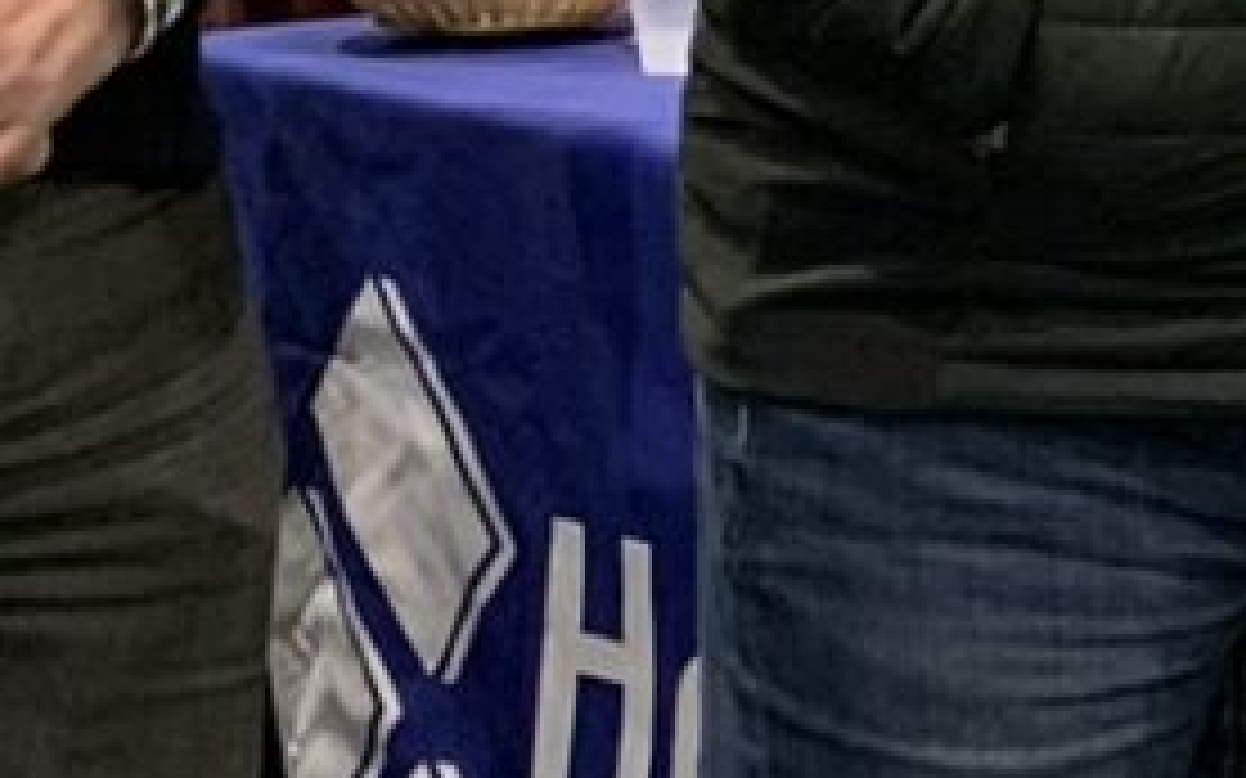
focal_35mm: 191
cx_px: 2807
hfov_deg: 9.9
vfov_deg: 6.8
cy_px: -279
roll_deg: +0.8
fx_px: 6485
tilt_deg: -5.3
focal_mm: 4.25
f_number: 1.8
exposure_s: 1/40
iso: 320
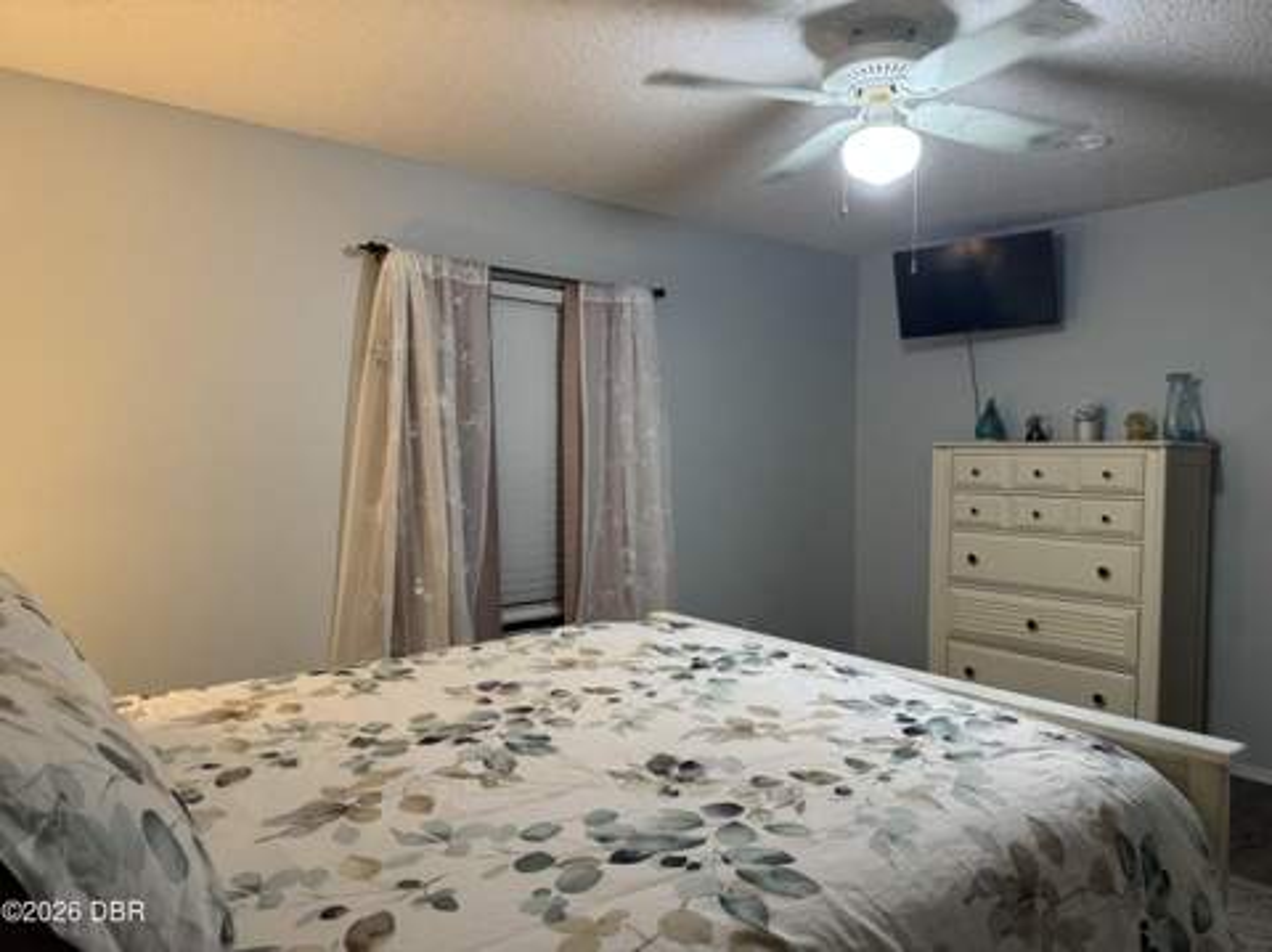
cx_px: 636
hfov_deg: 71.7
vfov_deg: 56.7
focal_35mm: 24
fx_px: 881
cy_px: 476
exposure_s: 1/60
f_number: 1.78
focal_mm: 6.76
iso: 250
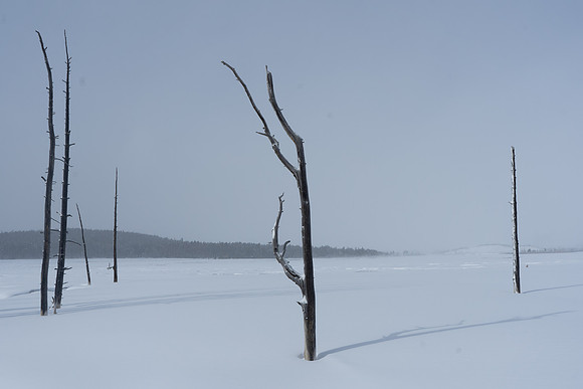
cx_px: 301
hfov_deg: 57.6
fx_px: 530
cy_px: 195
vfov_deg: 40.3
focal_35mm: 33
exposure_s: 1/640
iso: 100
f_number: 9
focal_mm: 31
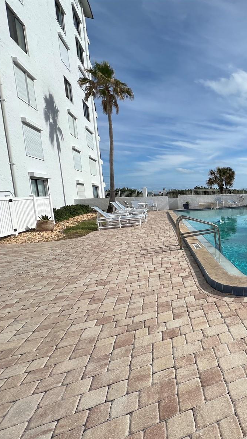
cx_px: 272
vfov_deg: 89.6
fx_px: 221
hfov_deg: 44.4
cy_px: 219
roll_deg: +2.2
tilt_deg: -7.4
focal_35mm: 19
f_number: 1.8
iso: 32
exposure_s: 1/2222
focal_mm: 1.57
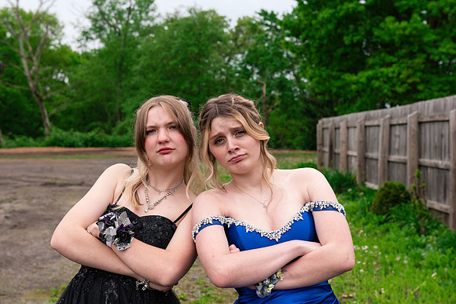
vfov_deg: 20.6
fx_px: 836
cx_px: 228
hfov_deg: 30.5
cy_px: 152
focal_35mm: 66
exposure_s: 1/250
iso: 500
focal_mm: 66
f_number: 8
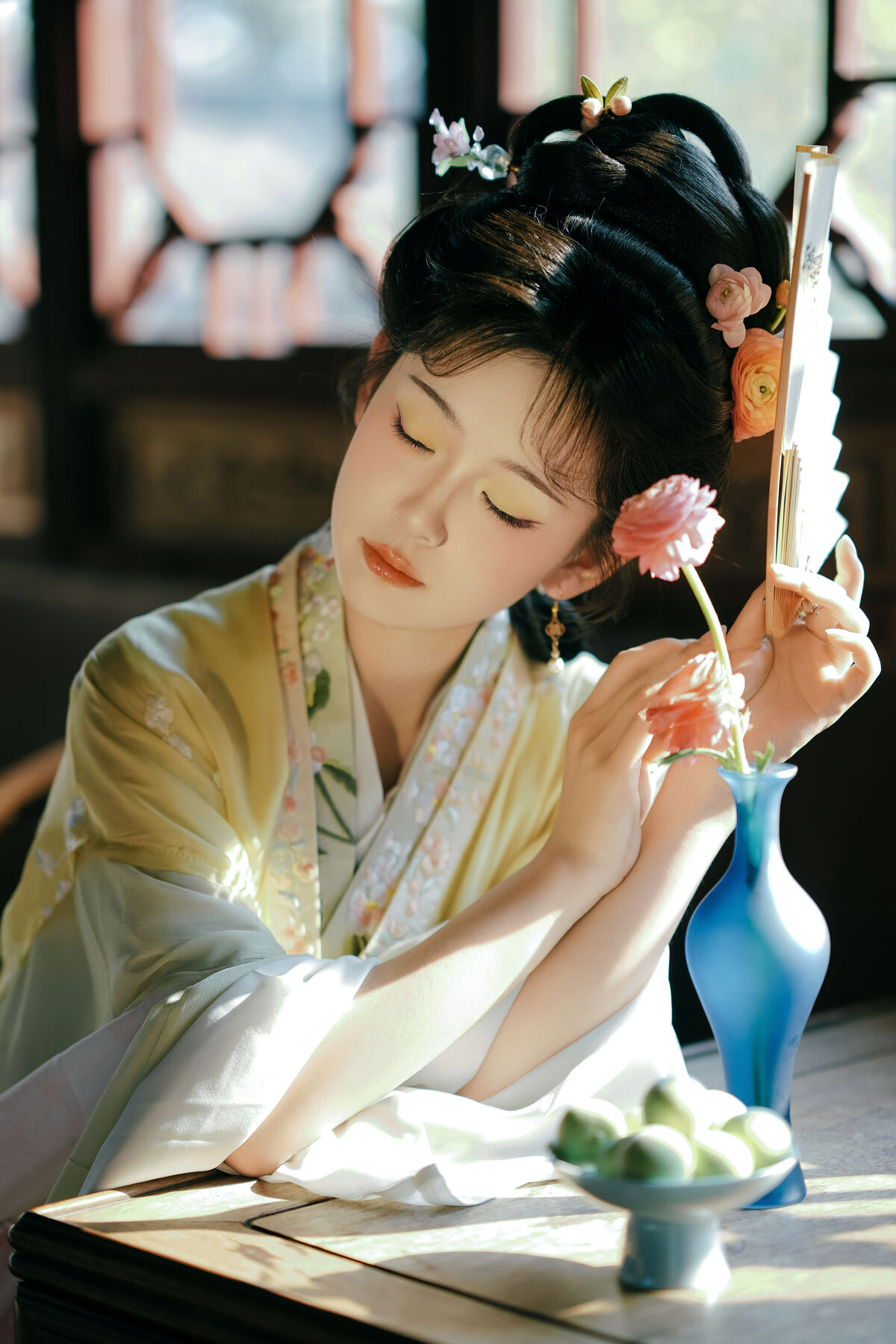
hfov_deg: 16.1
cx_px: 448
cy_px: 672
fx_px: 3173
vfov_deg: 23.9
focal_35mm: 85
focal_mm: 85
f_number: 1.6
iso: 80
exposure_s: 1/125
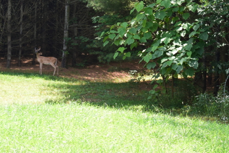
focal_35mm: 133
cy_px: 49
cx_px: 66
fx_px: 844
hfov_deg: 15.4
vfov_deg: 10.3
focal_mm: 55
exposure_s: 1/160
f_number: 9
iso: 400
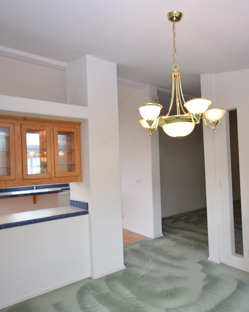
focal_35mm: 22
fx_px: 203
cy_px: 160
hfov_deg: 63.0
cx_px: 135
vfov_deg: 75.0
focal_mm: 10
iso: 400
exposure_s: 1/80
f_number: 4.5
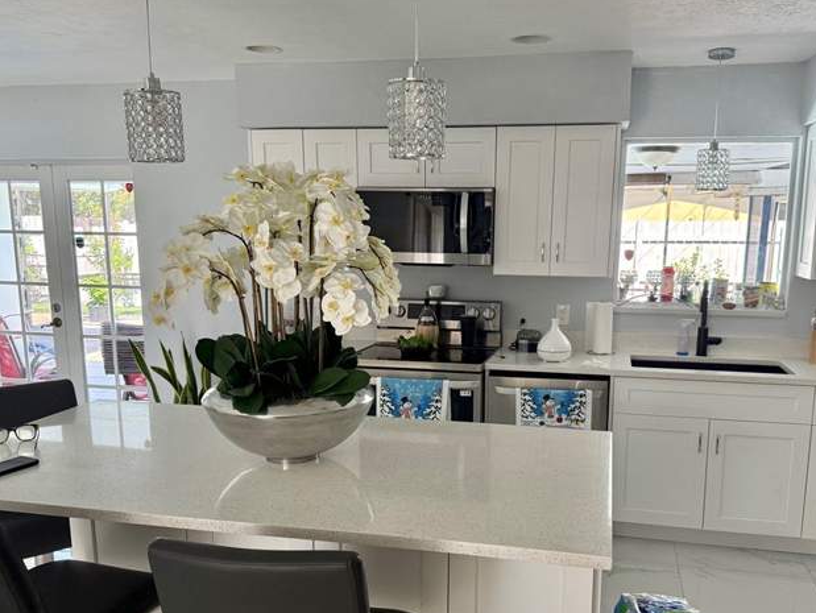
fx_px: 731
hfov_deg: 58.1
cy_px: 368
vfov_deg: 45.2
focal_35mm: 31
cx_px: 463
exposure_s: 1/164
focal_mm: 6.76
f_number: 1.78
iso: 200
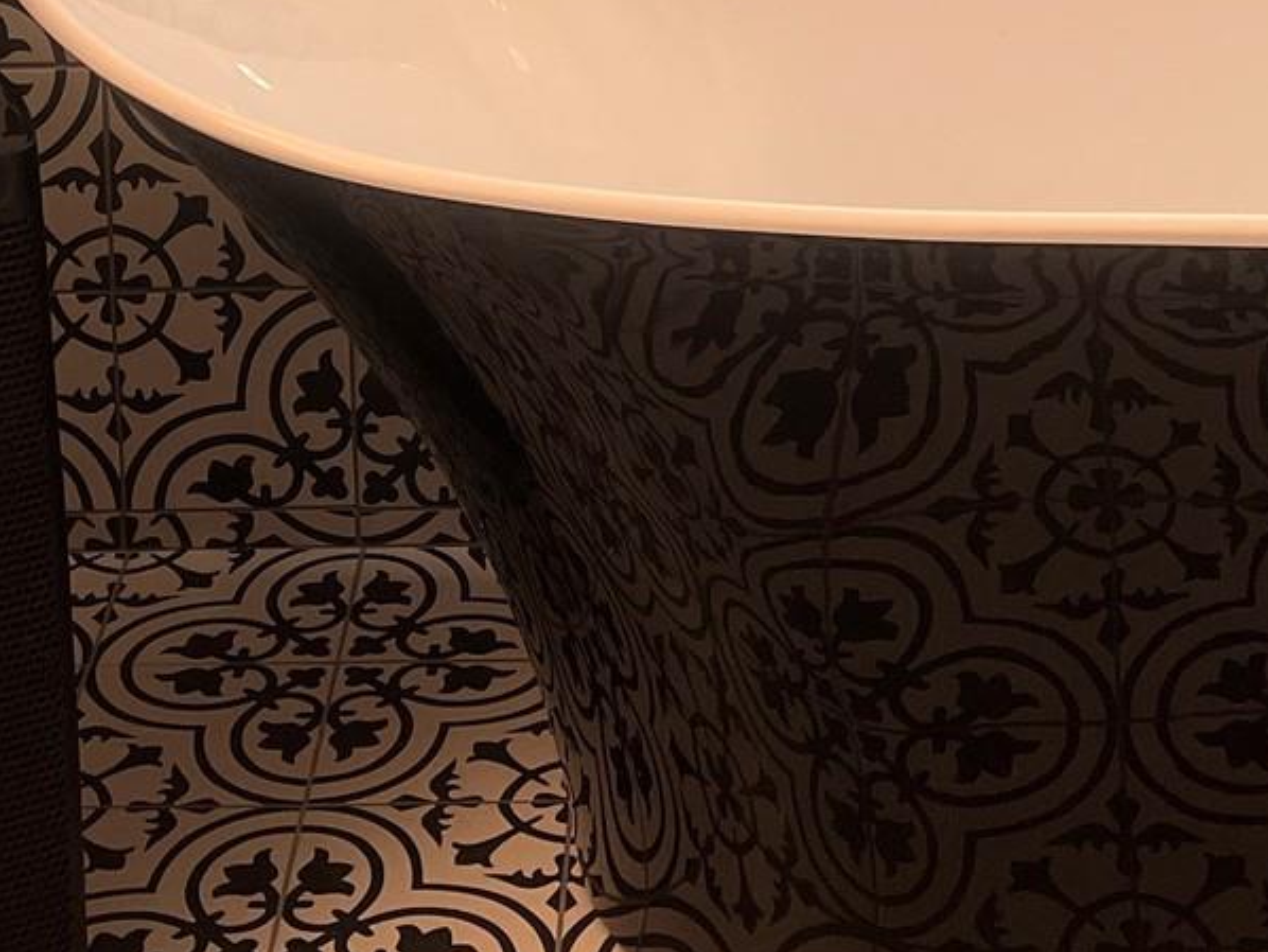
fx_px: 3261
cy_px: -430
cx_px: 723
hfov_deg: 22.0
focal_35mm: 89
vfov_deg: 15.5
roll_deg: +0.5
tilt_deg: -10.7
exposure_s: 1/120
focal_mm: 5.1
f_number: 1.6
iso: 100
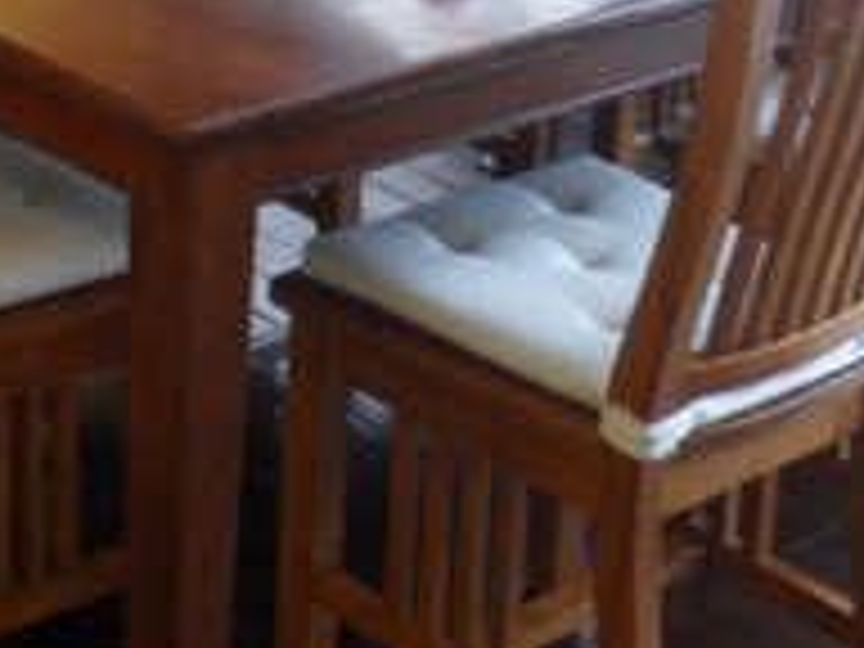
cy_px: -369
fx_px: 2246
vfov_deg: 15.0
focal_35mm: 90
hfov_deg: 20.1
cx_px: -230
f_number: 3.5
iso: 240
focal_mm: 4.9
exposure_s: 1/15
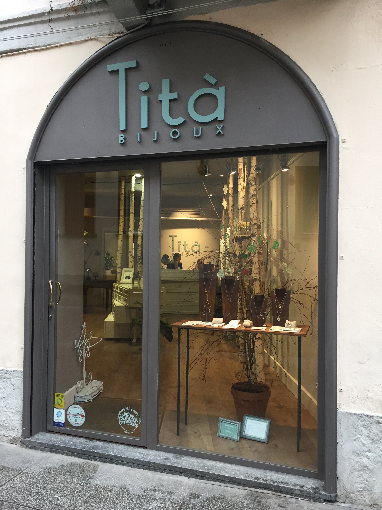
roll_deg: -0.8
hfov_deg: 48.2
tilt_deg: +0.4
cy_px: 255
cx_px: 191
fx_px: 427
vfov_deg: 61.7
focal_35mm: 29
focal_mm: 4.15
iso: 50
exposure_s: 1/33
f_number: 2.2
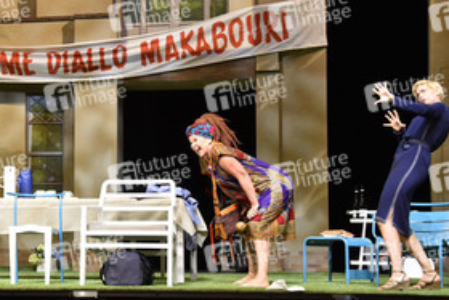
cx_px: 107
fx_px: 1123
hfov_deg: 22.4
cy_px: 133
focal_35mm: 90
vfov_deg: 15.2
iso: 1250
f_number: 6.3
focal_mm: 56
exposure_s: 1/160
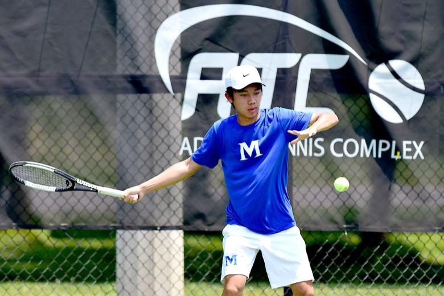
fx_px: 5550
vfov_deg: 3.1
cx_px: 222
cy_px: 148
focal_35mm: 450
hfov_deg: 4.6
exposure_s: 1/1000
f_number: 5.6
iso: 200
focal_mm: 300
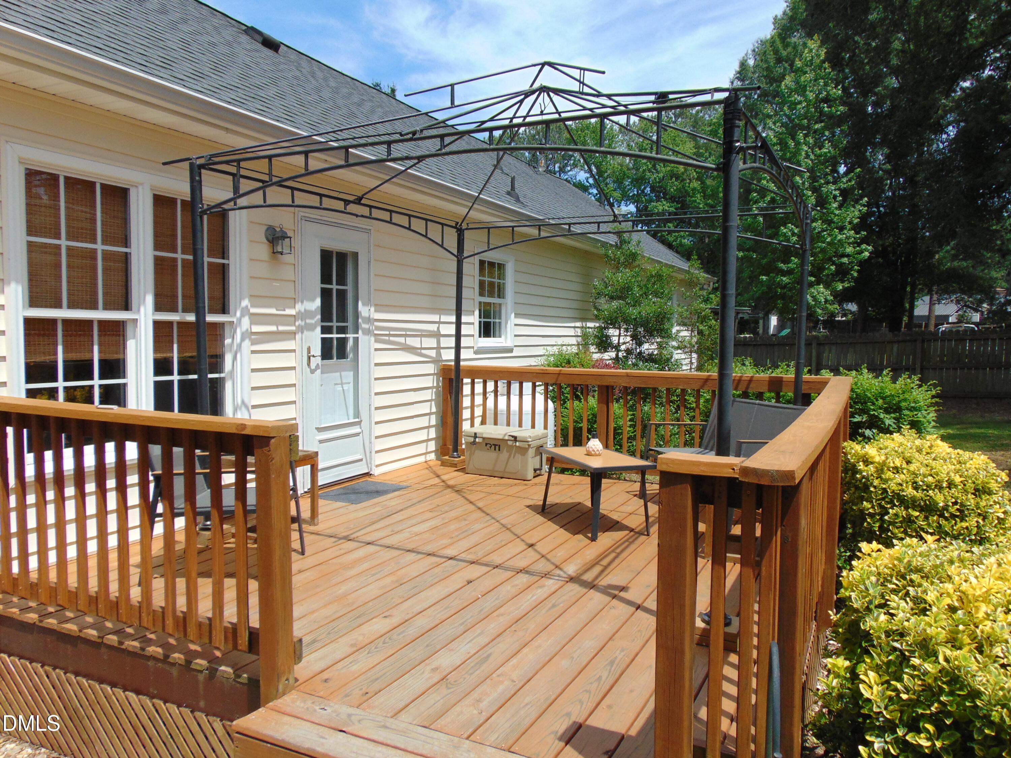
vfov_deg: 54.9
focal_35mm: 25
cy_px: 379
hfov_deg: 69.4
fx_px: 730
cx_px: 506
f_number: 7.7
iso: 80
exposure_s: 1/200
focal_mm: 4.5
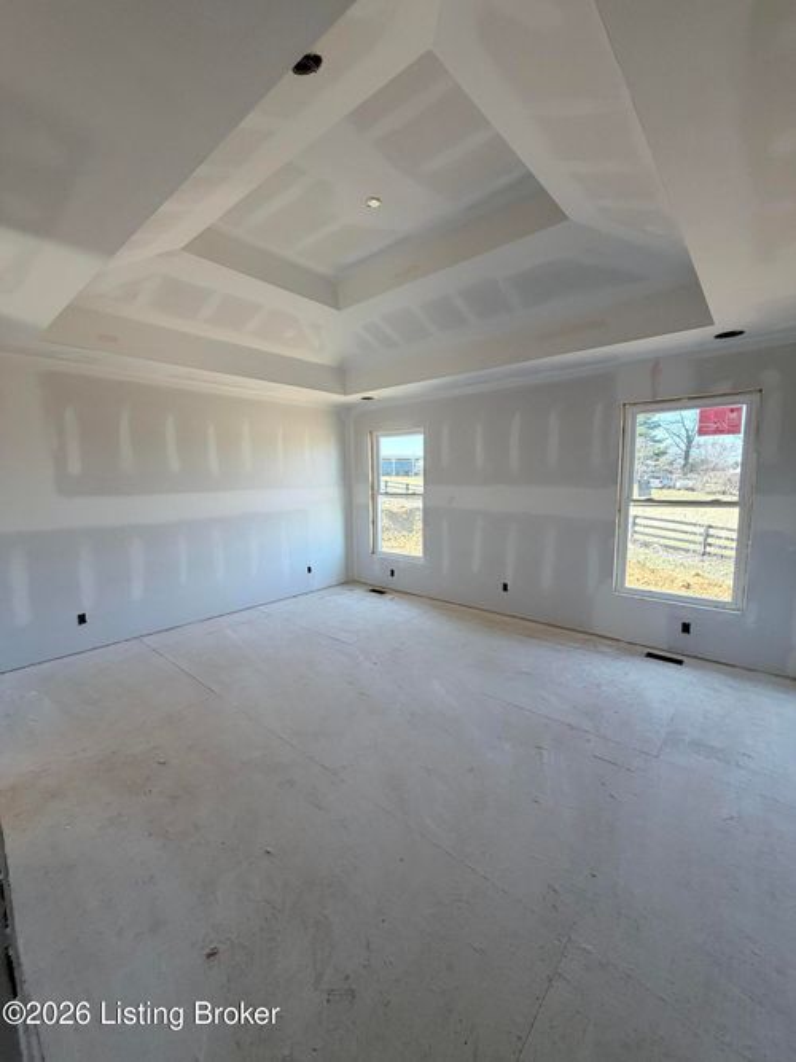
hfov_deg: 85.7
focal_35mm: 14
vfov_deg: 102.1
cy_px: 531
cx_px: 398
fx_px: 429
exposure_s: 1/121
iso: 160
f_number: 2.2
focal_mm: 2.22
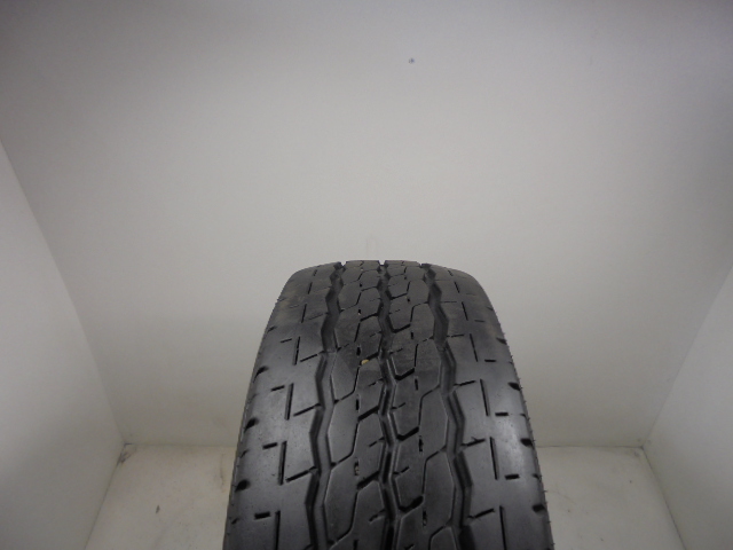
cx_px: 366
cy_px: 275
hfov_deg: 67.3
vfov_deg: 53.1
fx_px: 551
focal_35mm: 26
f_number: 3.5
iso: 100
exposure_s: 1/50
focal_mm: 4.6
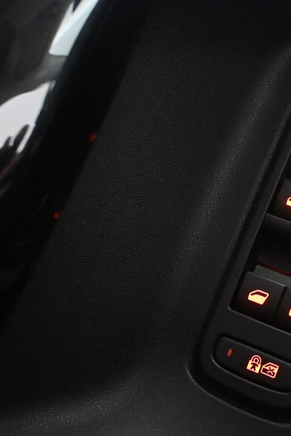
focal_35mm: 49
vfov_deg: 40.1
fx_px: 599
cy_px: 220
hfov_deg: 25.2
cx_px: 327
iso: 12800
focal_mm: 21.5
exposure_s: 1/25
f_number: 4
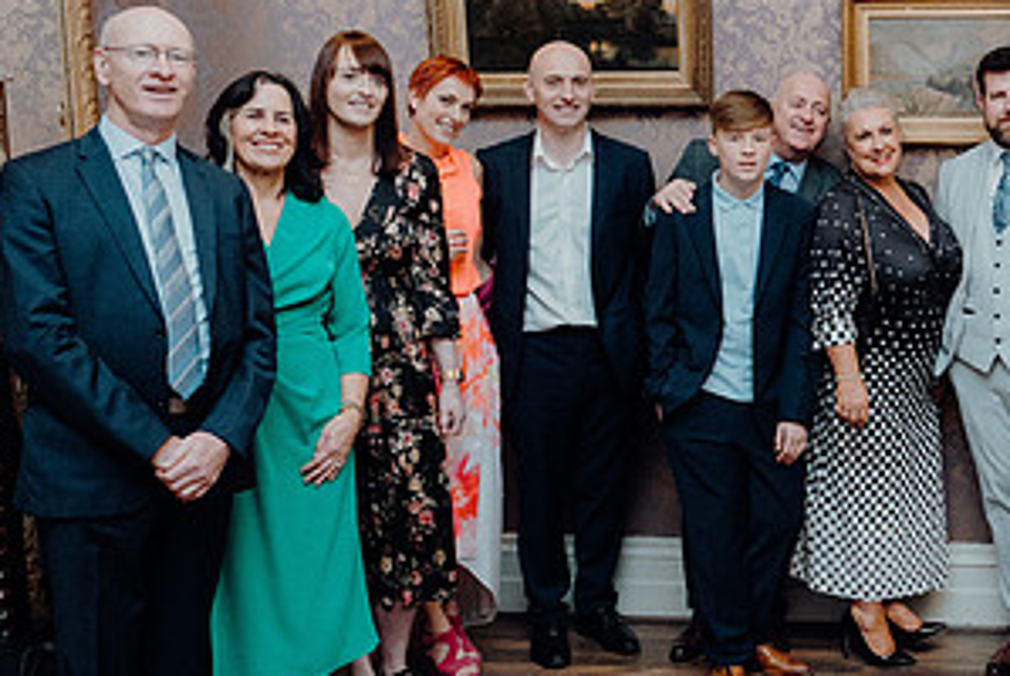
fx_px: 1516
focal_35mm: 54
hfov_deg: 34.8
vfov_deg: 25.1
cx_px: 907
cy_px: 321
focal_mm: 24
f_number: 5
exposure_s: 1/160
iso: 2500
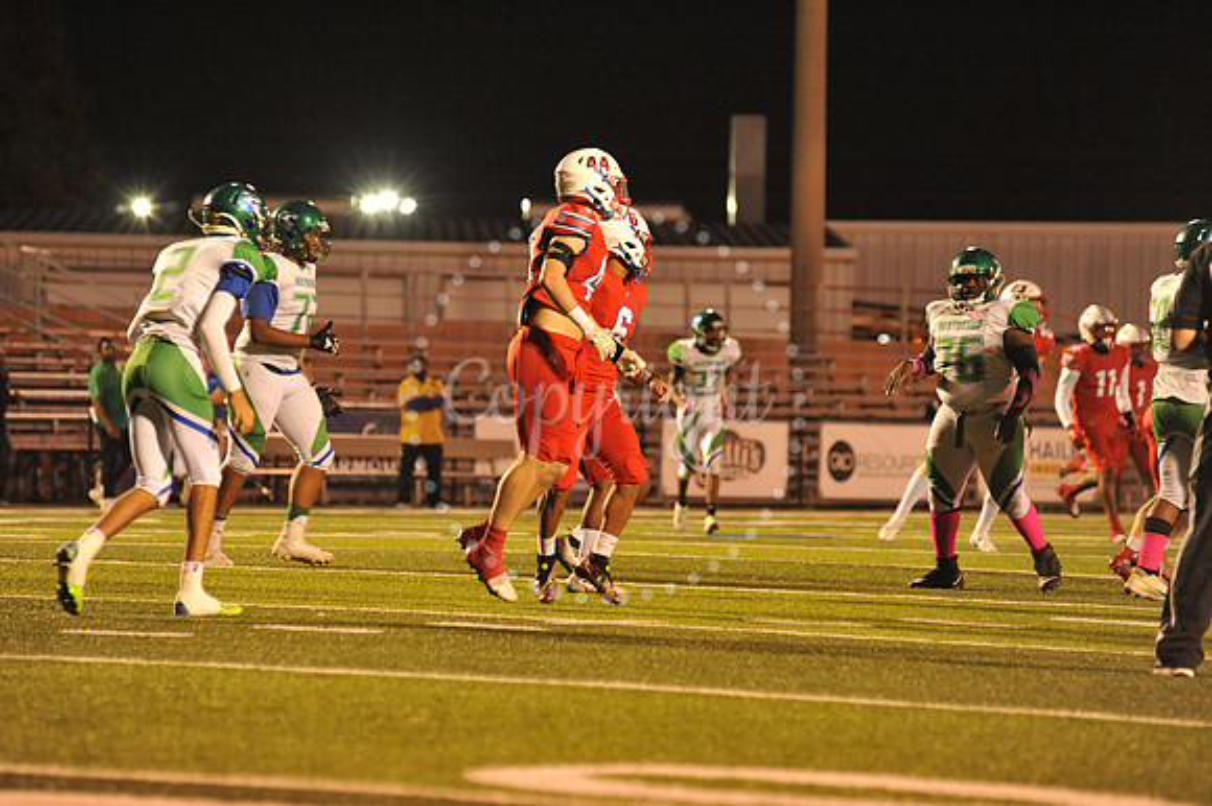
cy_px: 403
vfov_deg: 6.9
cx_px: 606
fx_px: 6729
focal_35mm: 200
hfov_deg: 10.3
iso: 5000
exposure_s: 1/200
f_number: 5
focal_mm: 200
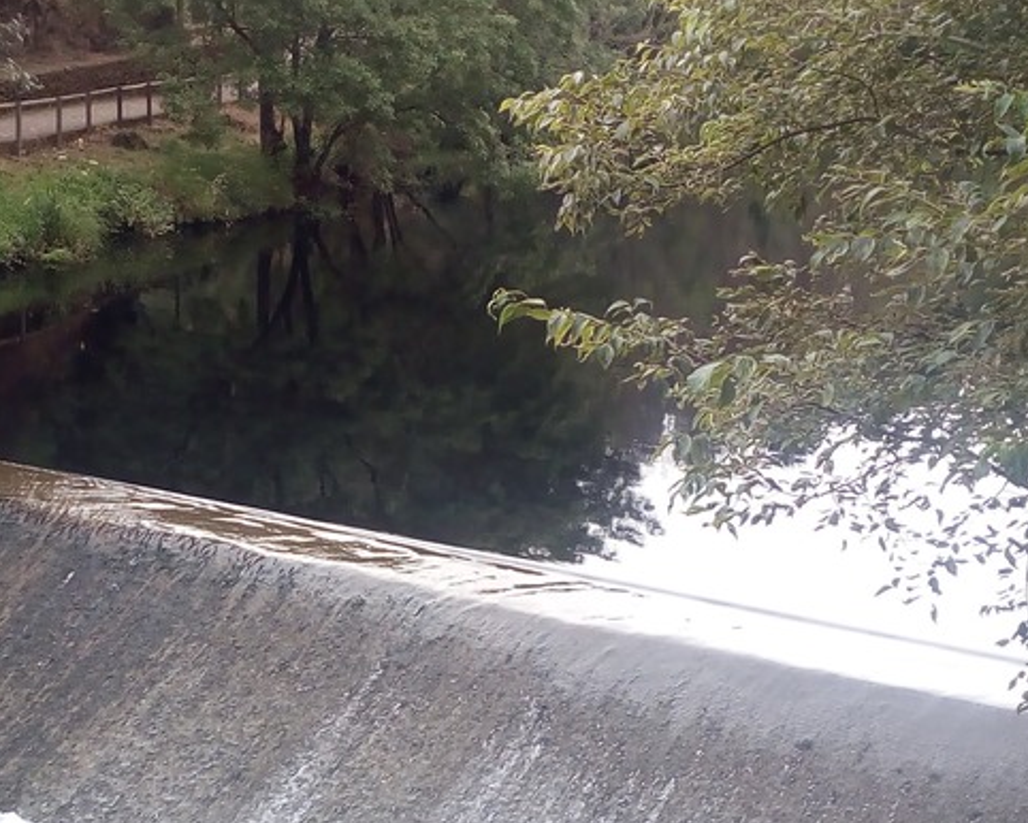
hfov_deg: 27.1
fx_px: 2131
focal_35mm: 70
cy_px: 499
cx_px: 405
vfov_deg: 21.8
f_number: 2
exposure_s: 1/114
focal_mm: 3.5
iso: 119
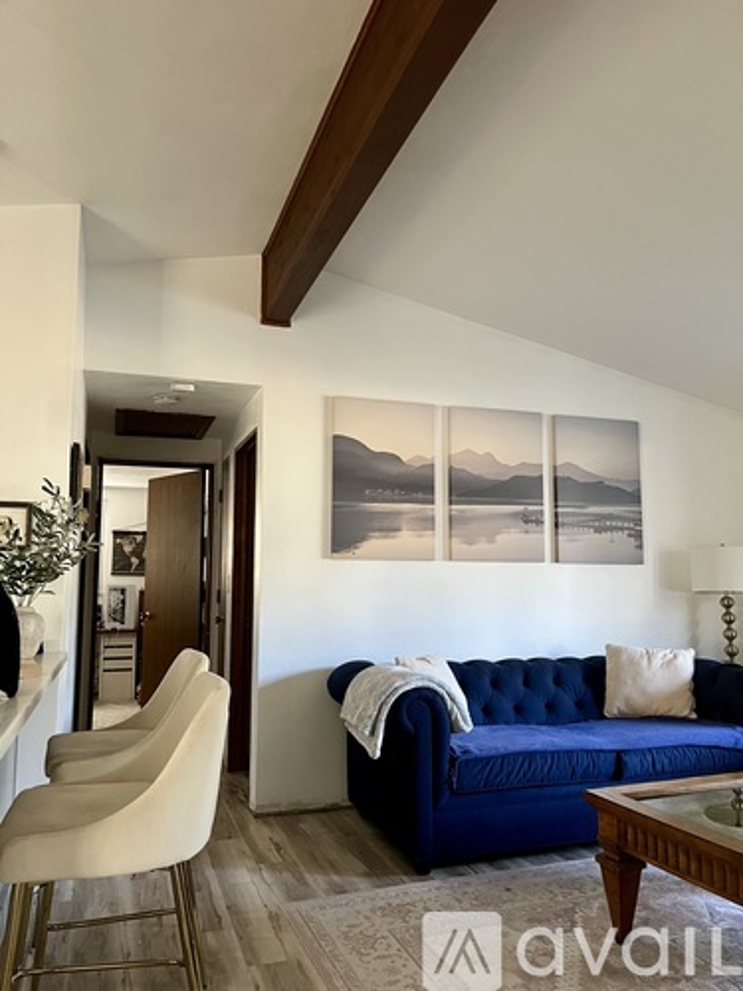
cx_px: 372
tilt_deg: +7.0
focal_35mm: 26
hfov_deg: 53.1
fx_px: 744
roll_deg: -0.9
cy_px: 496
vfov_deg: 67.3
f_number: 1.6
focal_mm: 5.1
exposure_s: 1/60
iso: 320
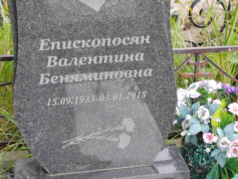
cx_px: 119
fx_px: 529
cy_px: 90
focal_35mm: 77
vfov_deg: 19.1
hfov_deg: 25.3
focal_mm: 5.52
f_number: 1.9
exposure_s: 1/150
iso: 100
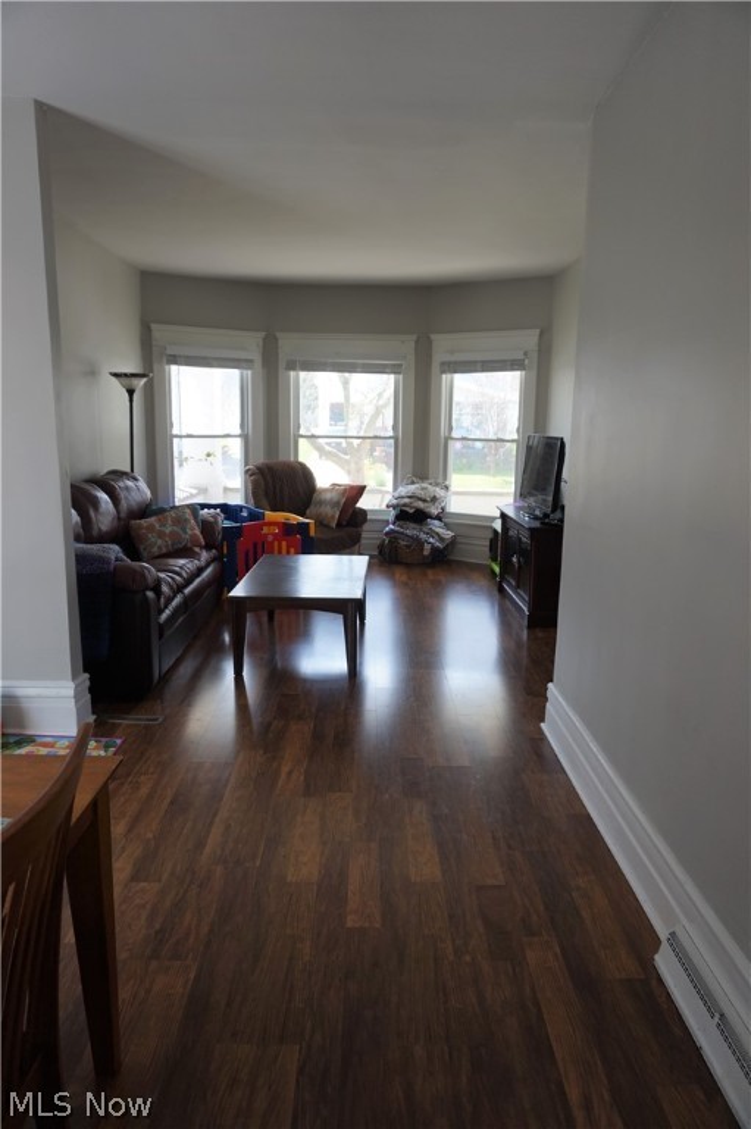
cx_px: 376
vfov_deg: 73.8
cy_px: 564
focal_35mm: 24
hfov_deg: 53.1
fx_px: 752
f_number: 4
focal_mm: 16
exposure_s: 1/60
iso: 160
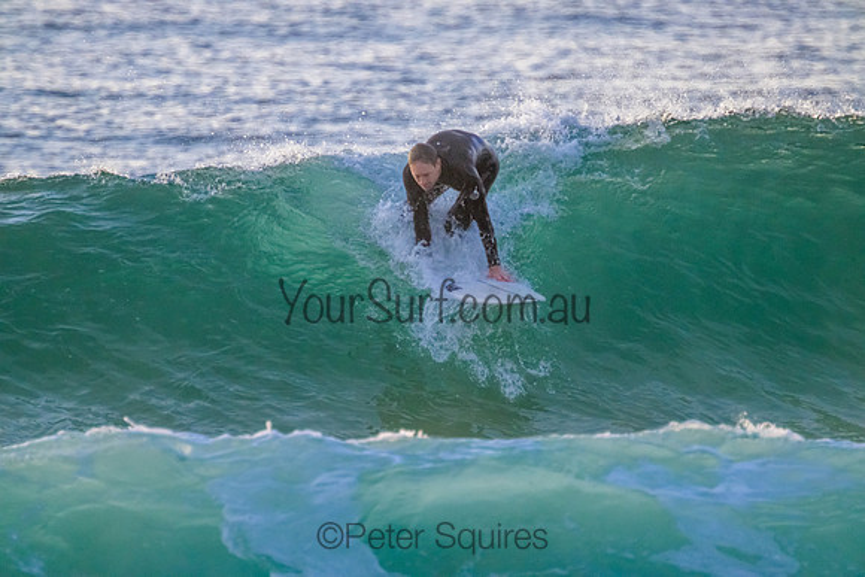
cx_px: 432
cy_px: 288
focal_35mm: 800
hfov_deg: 2.6
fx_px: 19226
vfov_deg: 1.7
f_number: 11
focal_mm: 800
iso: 4000
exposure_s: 1/1600
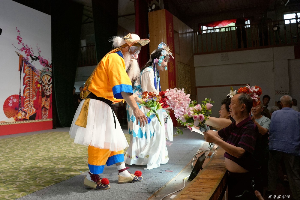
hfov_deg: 67.4
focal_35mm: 27
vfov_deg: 47.9
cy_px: 100
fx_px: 225
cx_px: 150
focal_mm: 27
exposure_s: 1/160
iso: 640
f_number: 4
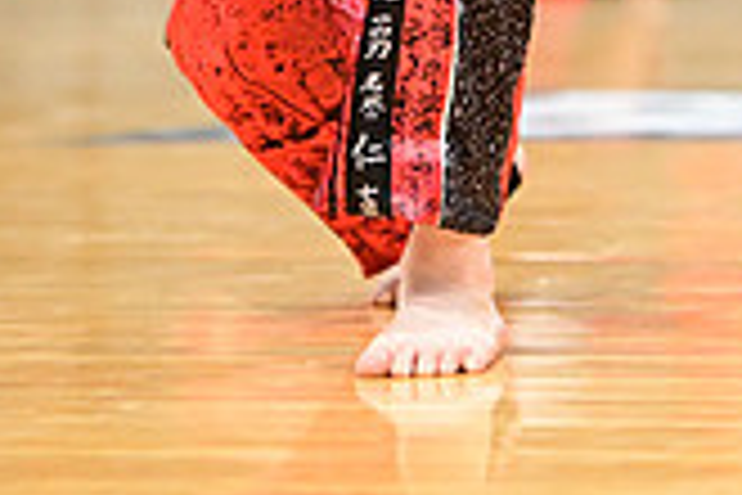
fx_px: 6677
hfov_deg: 6.3
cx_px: 746
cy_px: -315
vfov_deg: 4.2
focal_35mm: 324
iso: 6400
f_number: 3.2
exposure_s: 1/1000
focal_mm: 92
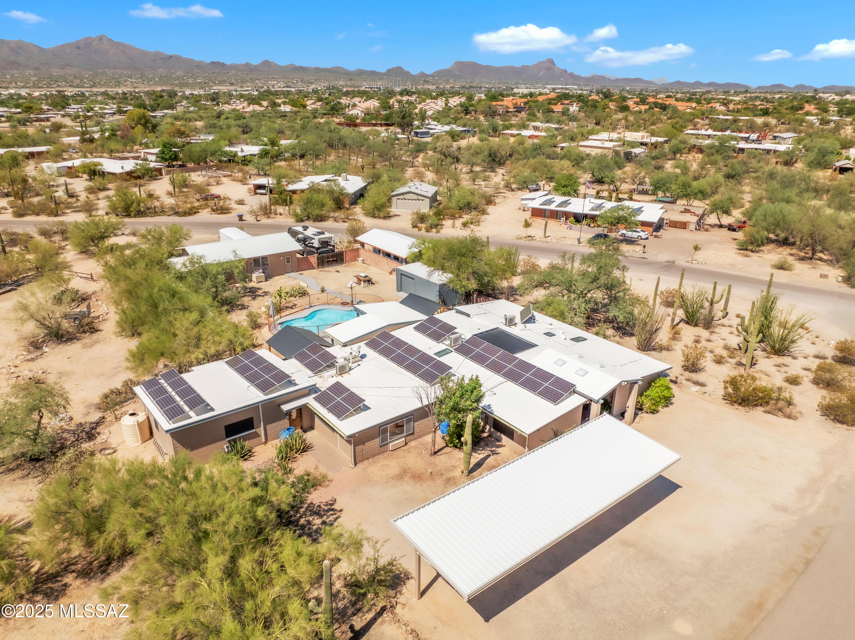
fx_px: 592
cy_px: 320
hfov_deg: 71.6
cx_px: 428
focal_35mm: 24
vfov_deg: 56.8
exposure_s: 1/160
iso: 400
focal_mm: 12.29
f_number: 2.8
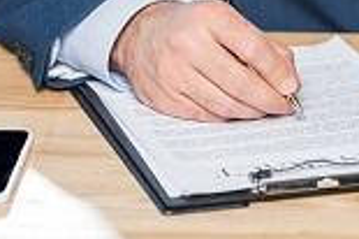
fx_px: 2630
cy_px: 38
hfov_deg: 7.8
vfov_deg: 5.2
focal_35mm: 264
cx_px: 327
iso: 100
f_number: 2.8
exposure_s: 1/250
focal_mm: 82
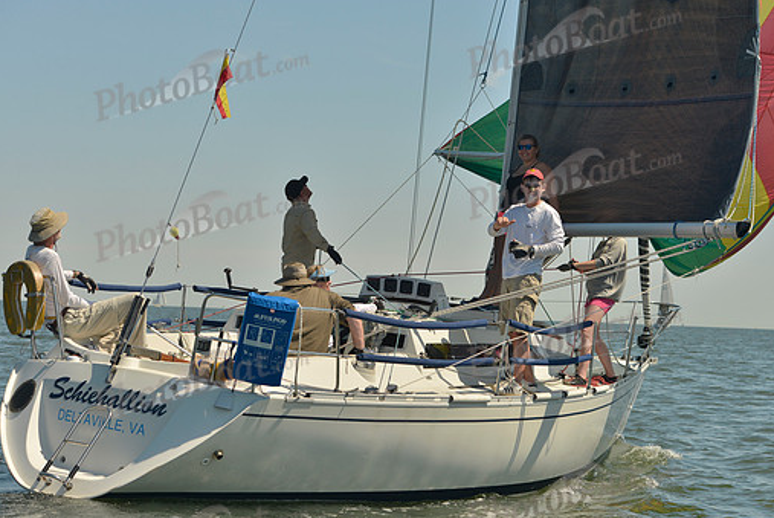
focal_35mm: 80
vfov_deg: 17.1
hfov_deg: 25.3
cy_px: 280
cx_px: 389
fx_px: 1721
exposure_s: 1/800
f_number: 6.3
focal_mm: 70
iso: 200
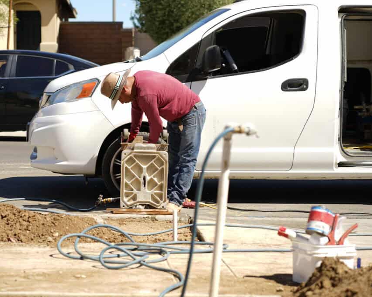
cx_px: 160
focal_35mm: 96
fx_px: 1057
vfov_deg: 16.0
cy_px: 148
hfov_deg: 19.9
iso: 50
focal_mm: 85
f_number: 4
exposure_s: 1/400
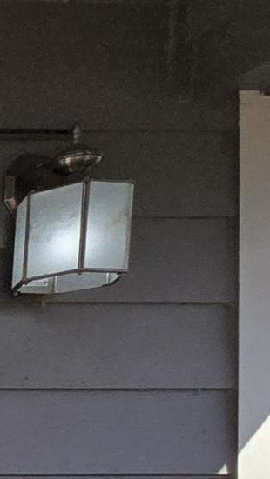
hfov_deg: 7.4
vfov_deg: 23.6
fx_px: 1005
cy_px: 629
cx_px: -915
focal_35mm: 79
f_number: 2.2
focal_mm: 2.2
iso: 50
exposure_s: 1/2500
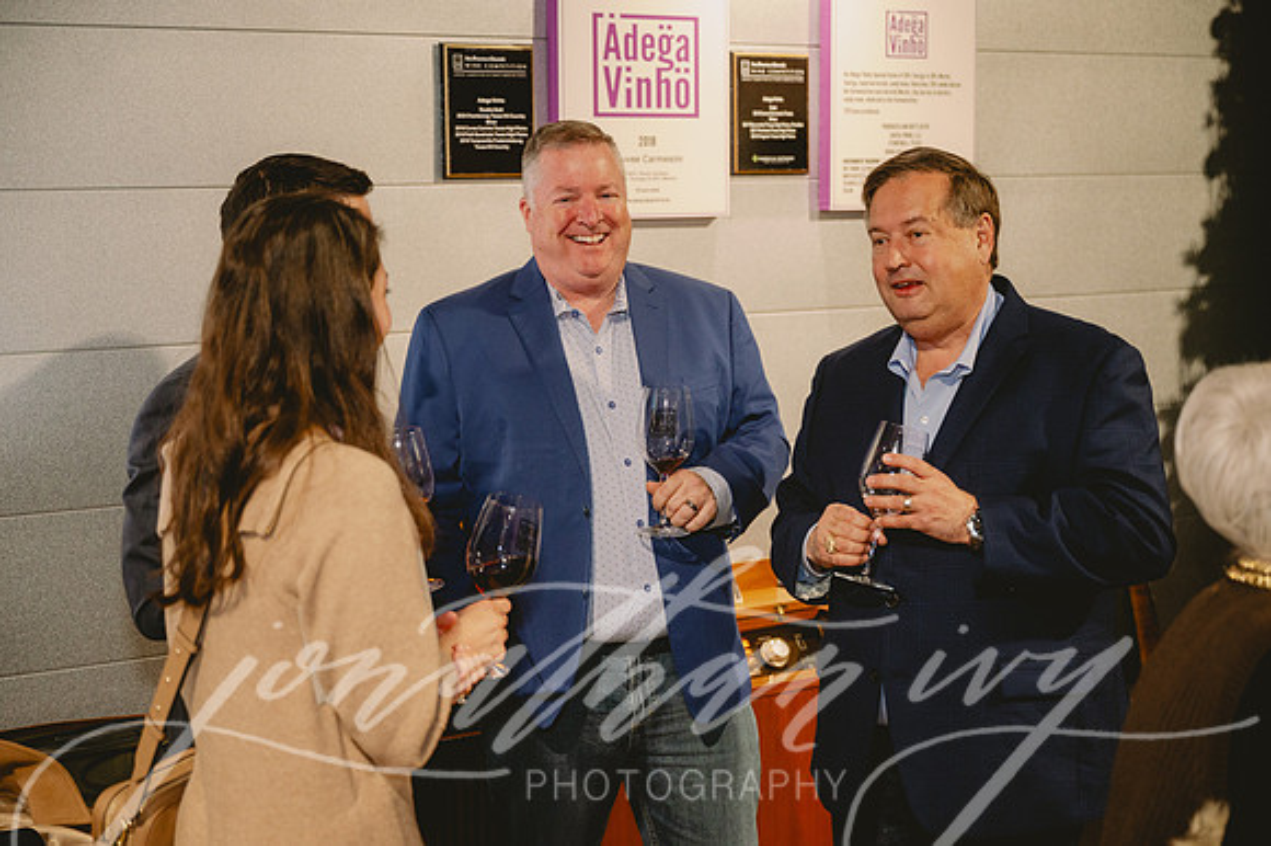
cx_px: 636
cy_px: 423
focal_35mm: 60
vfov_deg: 22.6
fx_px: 2117
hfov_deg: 33.4
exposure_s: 1/200
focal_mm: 60
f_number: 2.8
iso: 2000
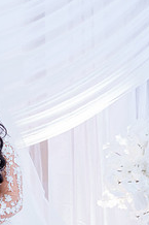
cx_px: -89
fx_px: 1380
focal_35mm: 222
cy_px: 182
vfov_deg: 9.3
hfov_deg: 6.1
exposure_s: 1/160
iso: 640
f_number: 2
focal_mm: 75
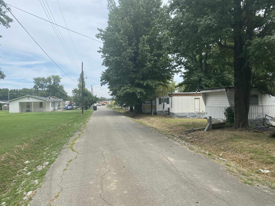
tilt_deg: +1.2
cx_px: 138
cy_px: 103
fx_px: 207
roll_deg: +0.7
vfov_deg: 53.1
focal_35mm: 26
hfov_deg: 67.3
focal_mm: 4.25
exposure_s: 1/1866
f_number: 1.8
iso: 32
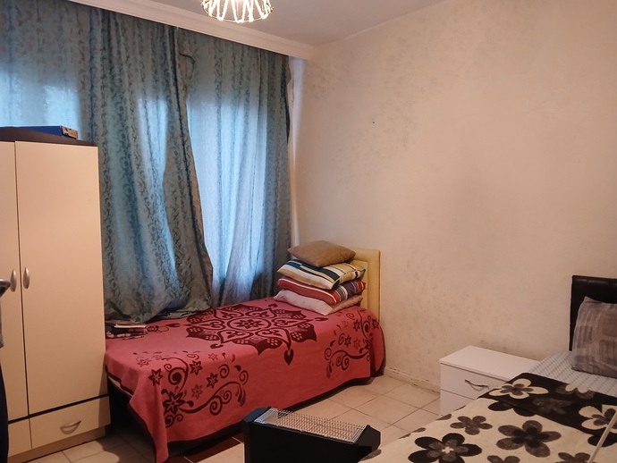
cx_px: 308
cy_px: 232
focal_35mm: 26
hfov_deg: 67.3
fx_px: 464
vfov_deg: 53.1
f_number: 1.8
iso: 640
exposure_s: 1/20
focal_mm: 3.98
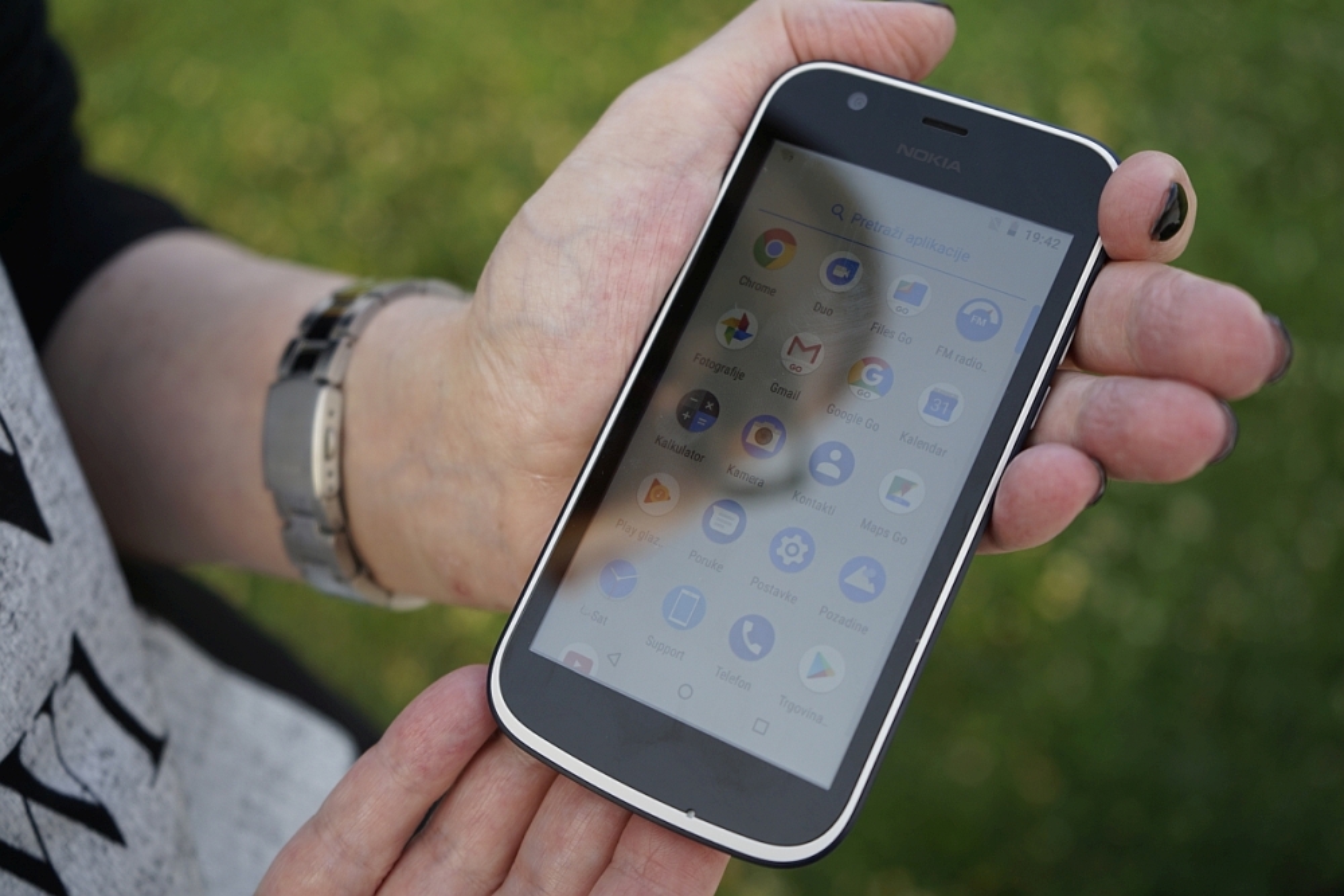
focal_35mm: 42
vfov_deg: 31.9
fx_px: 1568
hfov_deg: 46.4
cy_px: 448
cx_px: 672
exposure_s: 1/160
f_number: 4.5
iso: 160
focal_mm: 42
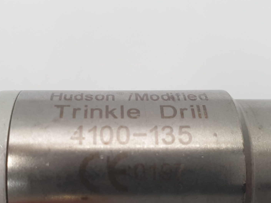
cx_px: 123
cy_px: 142
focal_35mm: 47
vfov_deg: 30.6
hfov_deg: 40.4
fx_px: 368
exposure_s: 1/50
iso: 100
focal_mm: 4.3
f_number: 2.4
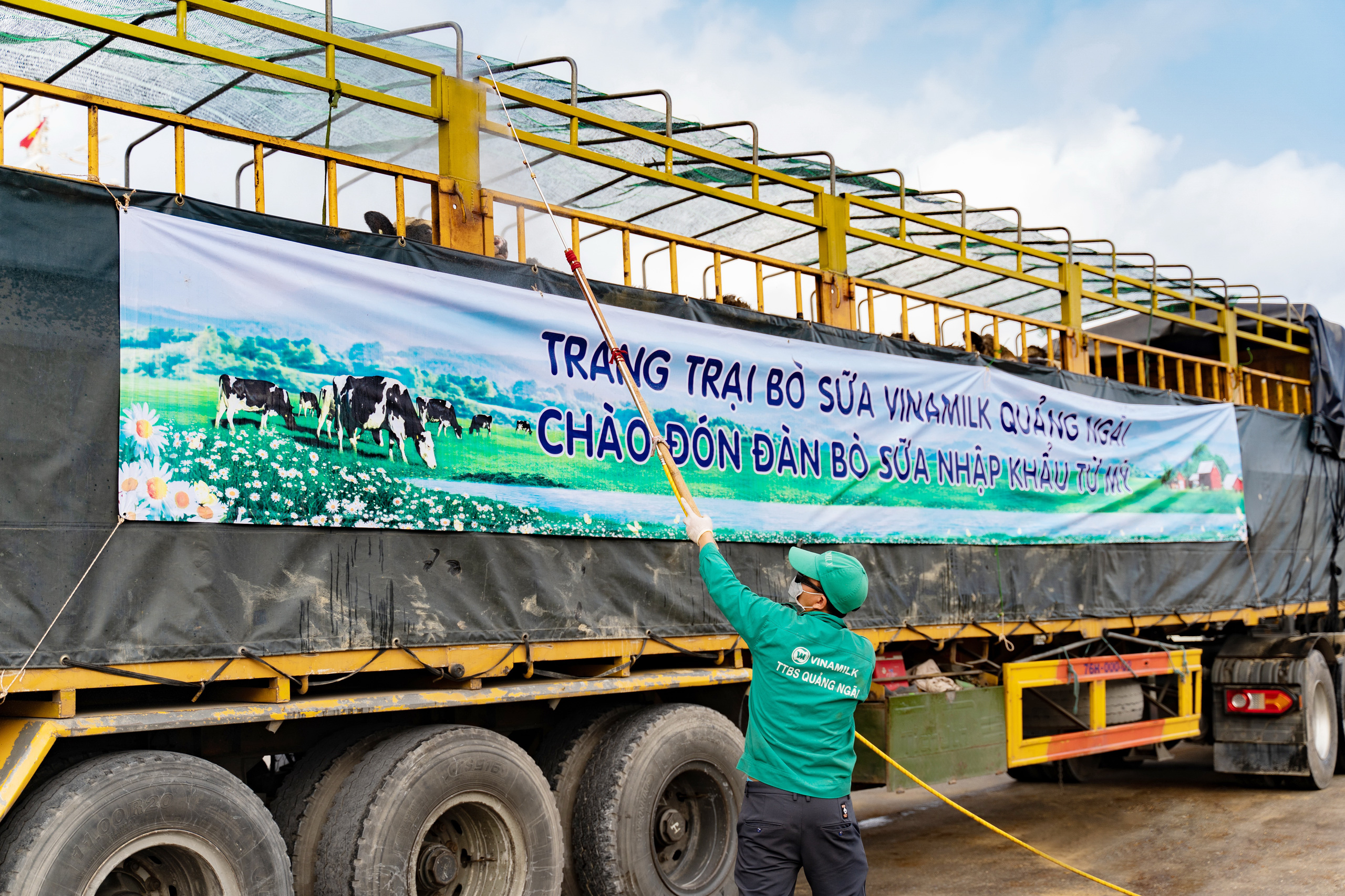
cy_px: 448
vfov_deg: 31.2
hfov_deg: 45.4
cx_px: 672
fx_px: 1606
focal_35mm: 43
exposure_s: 1/1000
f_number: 2.8
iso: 200
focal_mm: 43
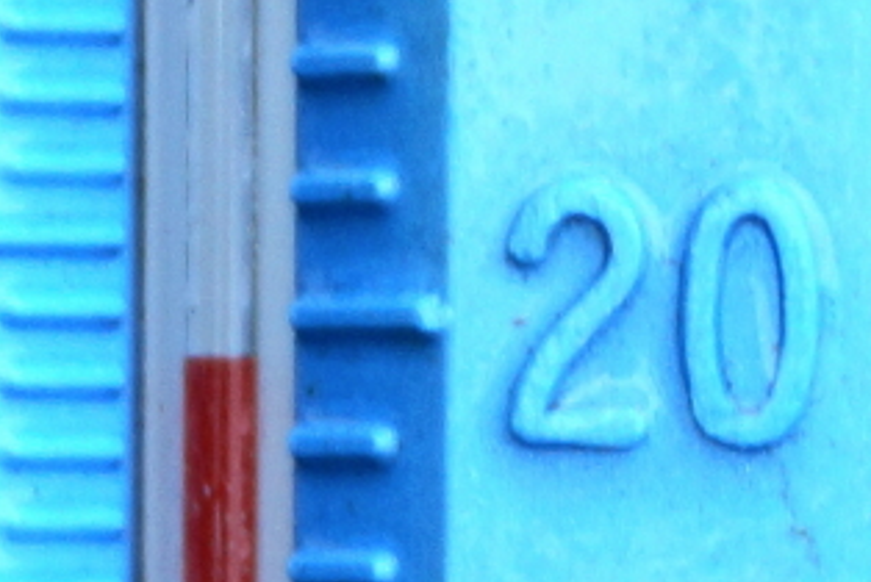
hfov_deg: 7.2
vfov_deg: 4.8
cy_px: 560
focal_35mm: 286
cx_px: 262
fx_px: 6926
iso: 160
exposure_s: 1/100
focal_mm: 60
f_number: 5
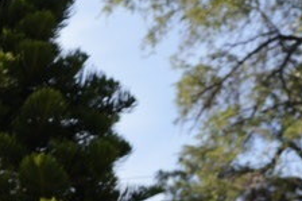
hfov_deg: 8.0
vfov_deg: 5.1
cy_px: 606
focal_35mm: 253
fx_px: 2121
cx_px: 483
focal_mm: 35
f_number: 2.5
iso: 100
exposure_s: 1/1250
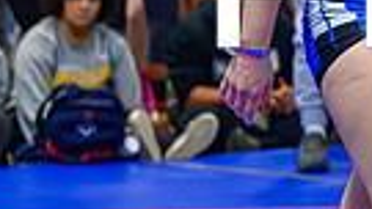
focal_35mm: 384
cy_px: -69
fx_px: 3789
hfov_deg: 5.5
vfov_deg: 3.2
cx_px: 700
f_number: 2.8
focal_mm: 75
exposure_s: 1/640
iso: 11400
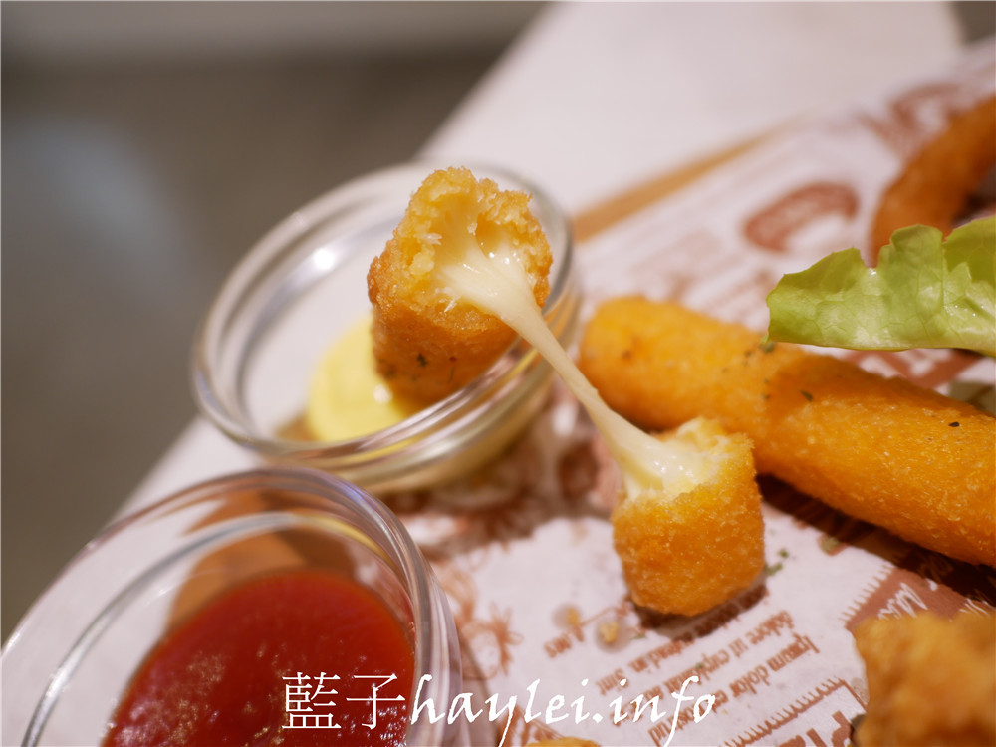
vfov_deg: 46.8
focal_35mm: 30
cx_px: 498
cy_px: 374
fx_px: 863
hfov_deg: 60.0
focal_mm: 15
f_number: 1.7
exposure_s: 1/60
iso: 200
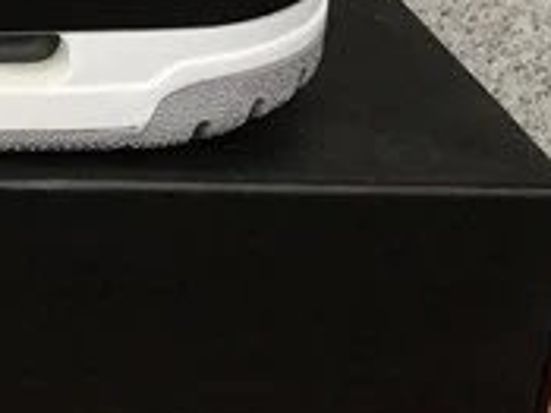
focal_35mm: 140
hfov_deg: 12.4
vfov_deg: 10.3
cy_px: -148
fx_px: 2227
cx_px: -548
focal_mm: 3.3
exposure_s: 1/100
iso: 32
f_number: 2.4
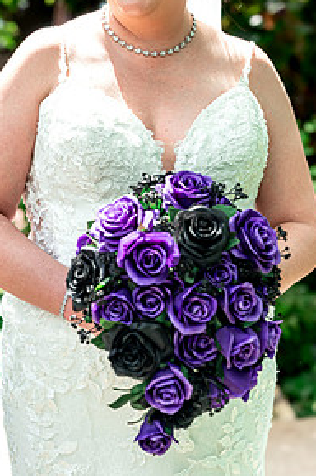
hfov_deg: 12.9
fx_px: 1399
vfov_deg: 19.2
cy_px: 137
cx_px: 112
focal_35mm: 106
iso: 125
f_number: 2.8
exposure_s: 1/400
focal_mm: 68
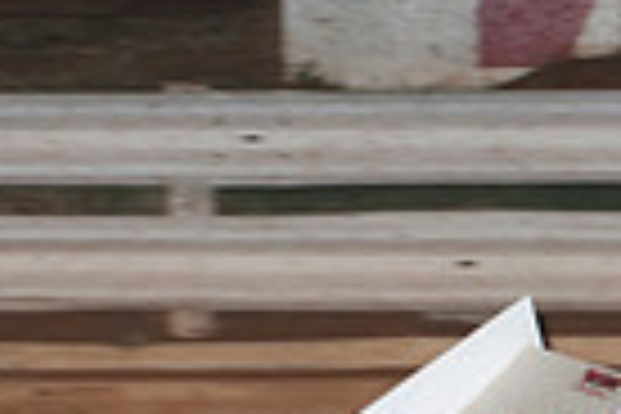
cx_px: 1094
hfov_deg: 4.0
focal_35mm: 506
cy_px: 306
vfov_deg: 2.7
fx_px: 8728
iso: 400
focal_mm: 80
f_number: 4
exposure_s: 1/400
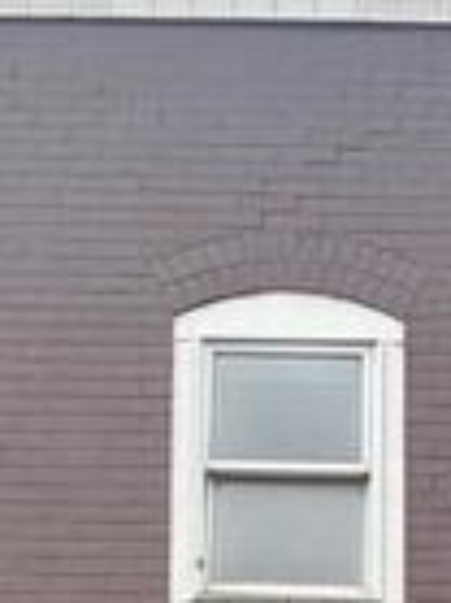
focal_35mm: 115
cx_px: 321
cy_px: 983
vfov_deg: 15.4
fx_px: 2001
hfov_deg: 12.8
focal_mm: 6.76
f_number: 1.78
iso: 400
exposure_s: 1/60
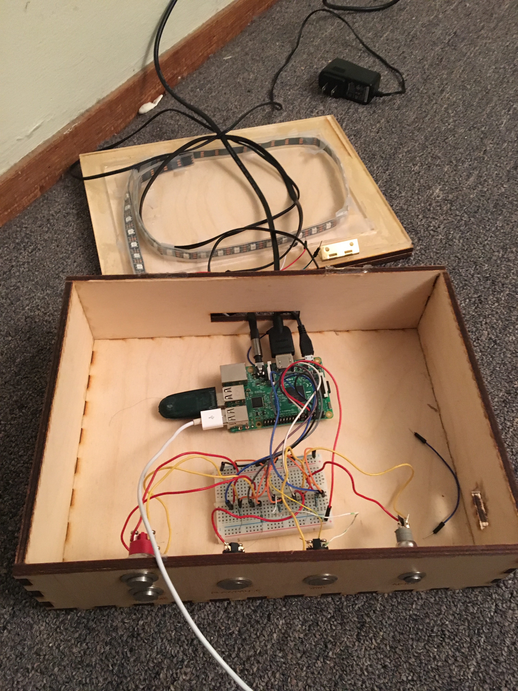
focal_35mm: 29
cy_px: 346
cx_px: 259
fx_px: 579
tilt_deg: -53.3
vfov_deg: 61.7
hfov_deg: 48.2
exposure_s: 1/15
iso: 200
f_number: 2.2
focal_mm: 4.15
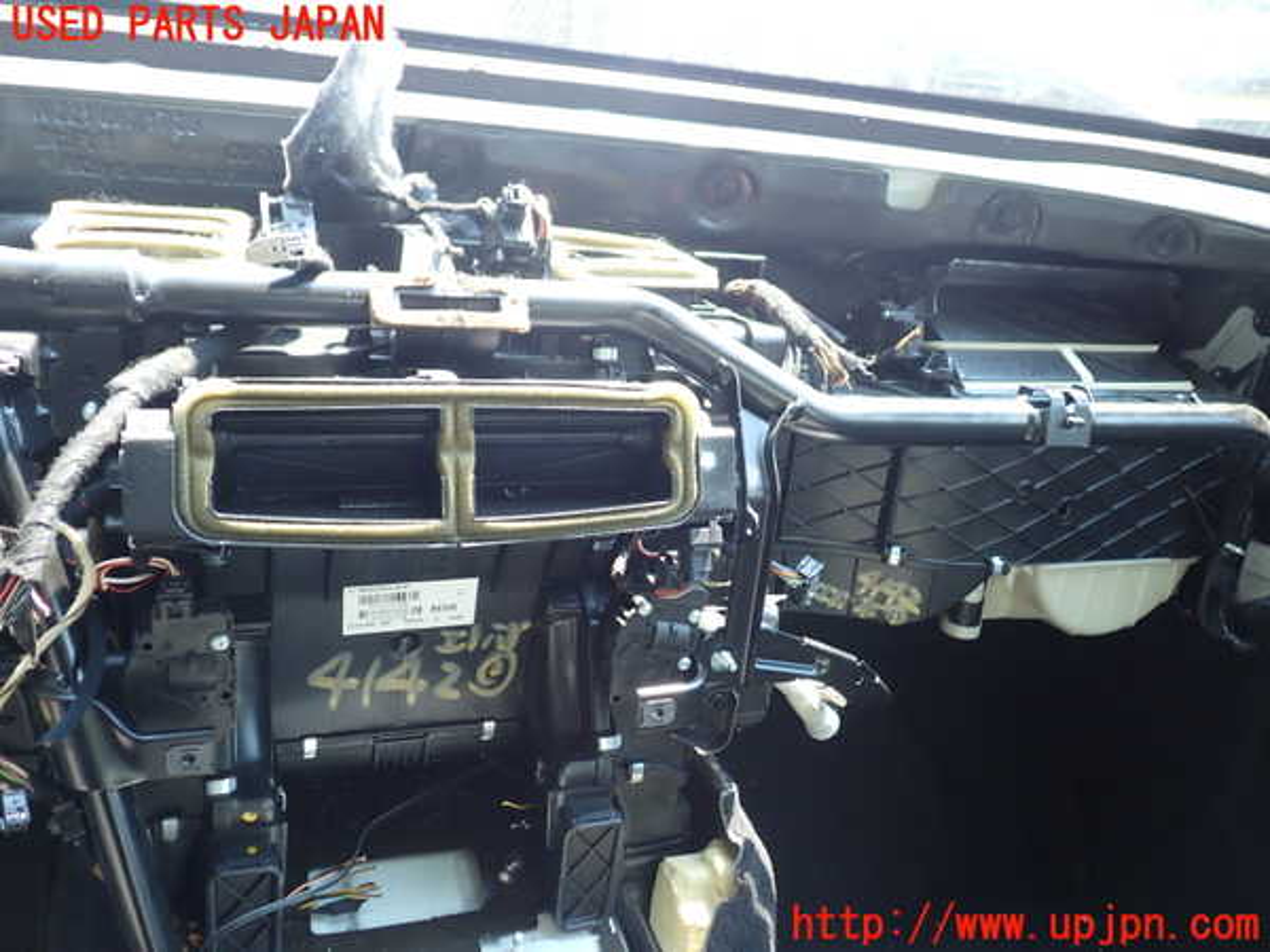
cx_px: 635
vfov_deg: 46.8
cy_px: 476
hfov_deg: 60.0
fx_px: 1101
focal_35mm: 30
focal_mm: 5.4
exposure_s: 1/80
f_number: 2.3
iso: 100
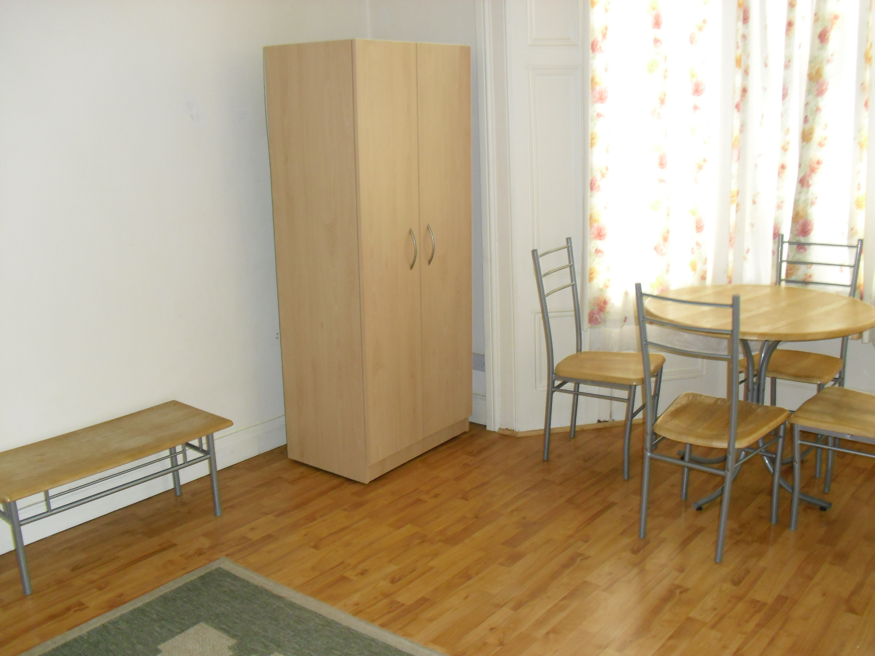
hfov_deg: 51.4
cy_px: 328
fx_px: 910
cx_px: 438
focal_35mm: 36
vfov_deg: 39.7
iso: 200
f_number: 3.1
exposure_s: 1/100
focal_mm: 6.3
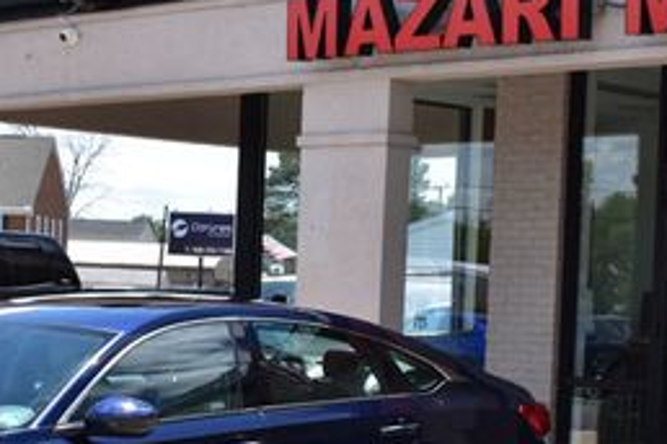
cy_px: 377
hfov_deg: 19.6
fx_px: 1927
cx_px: 287
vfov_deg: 13.1
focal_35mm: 104
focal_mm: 28
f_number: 11
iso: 400
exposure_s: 1/500
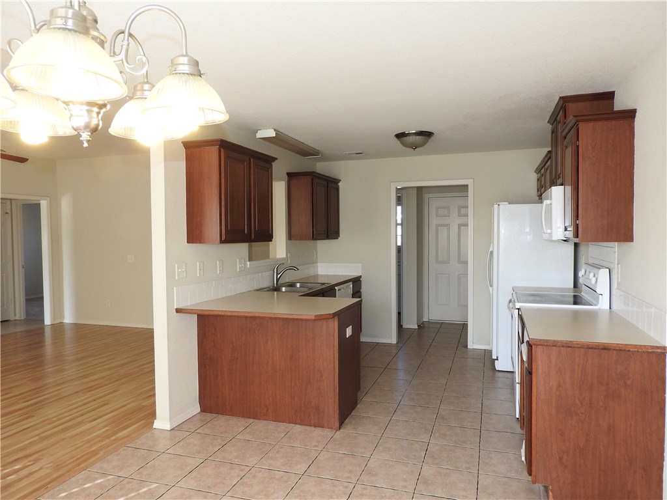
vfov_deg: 56.8
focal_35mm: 24
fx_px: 462
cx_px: 334
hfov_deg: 71.6
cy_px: 250
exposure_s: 1/40
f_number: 3.3
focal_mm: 4.3
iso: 100
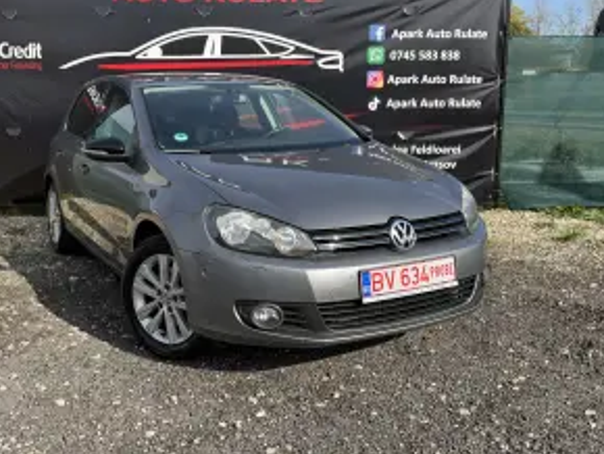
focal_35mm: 36
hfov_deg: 51.1
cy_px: 179
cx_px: 250
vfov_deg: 39.5
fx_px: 629
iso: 64
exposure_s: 1/2342
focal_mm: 6.93
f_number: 1.8
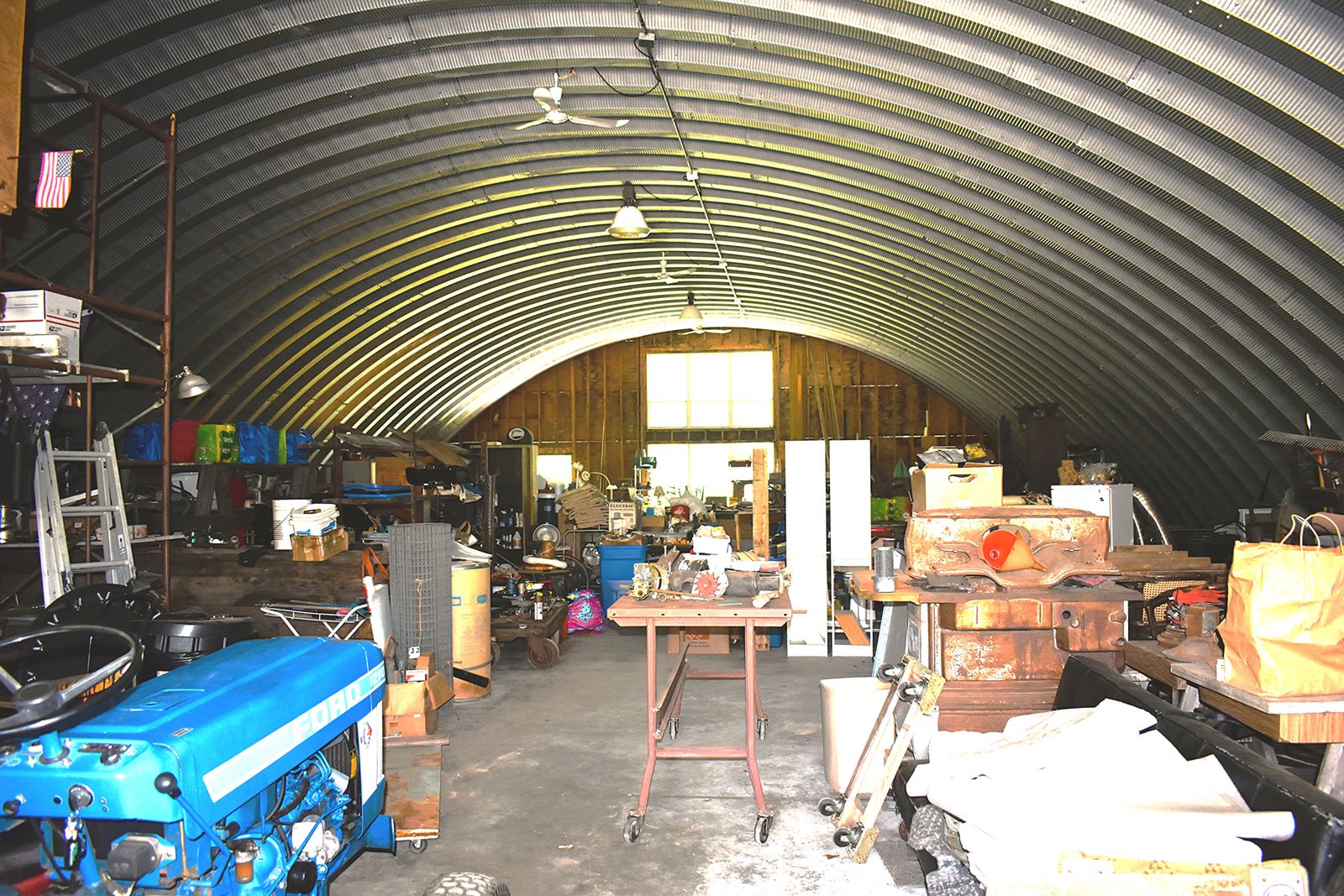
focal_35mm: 27
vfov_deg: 47.9
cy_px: 448
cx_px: 672
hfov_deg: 67.4
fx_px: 1008
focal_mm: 18
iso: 900
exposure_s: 1/125
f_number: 3.5
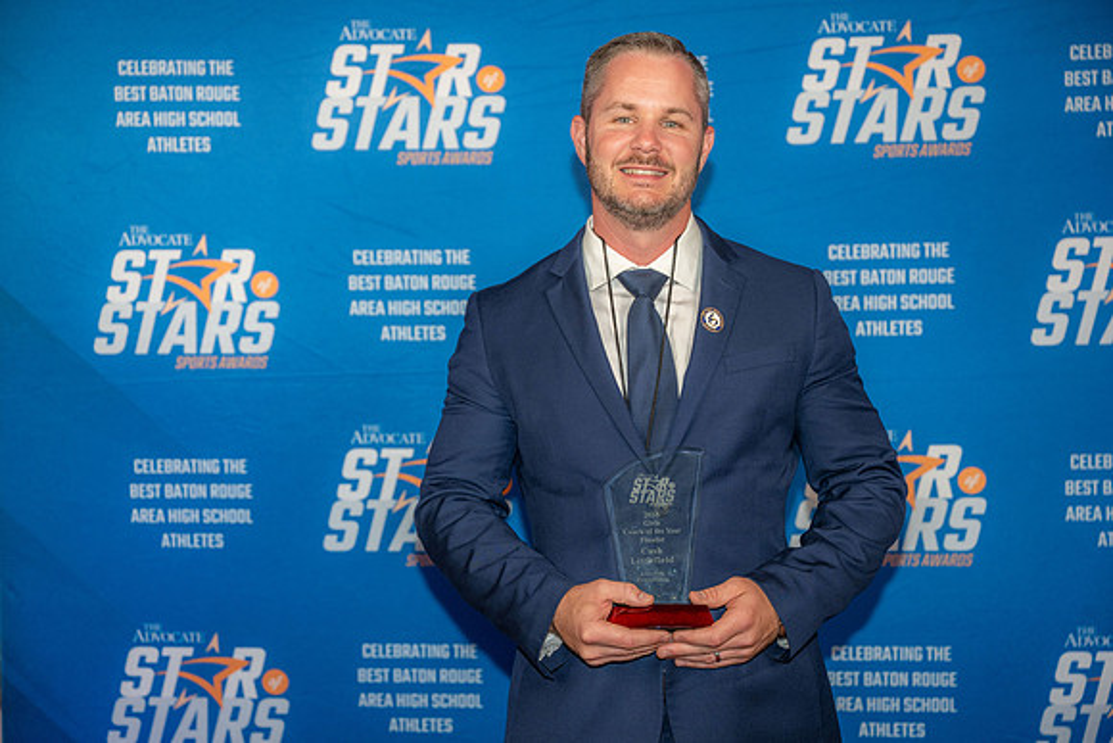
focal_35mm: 62
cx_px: 556
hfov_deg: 32.4
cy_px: 372
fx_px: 1917
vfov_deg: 21.9
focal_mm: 62
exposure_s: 1/125
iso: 320
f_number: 3.5
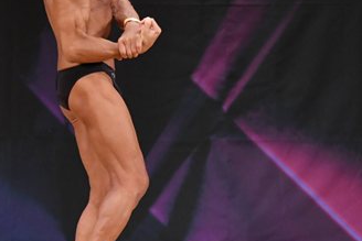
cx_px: 121
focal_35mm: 602
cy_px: 84
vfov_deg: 2.3
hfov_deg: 3.4
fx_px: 6056
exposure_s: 1/400
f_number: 5.6
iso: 3200
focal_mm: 170
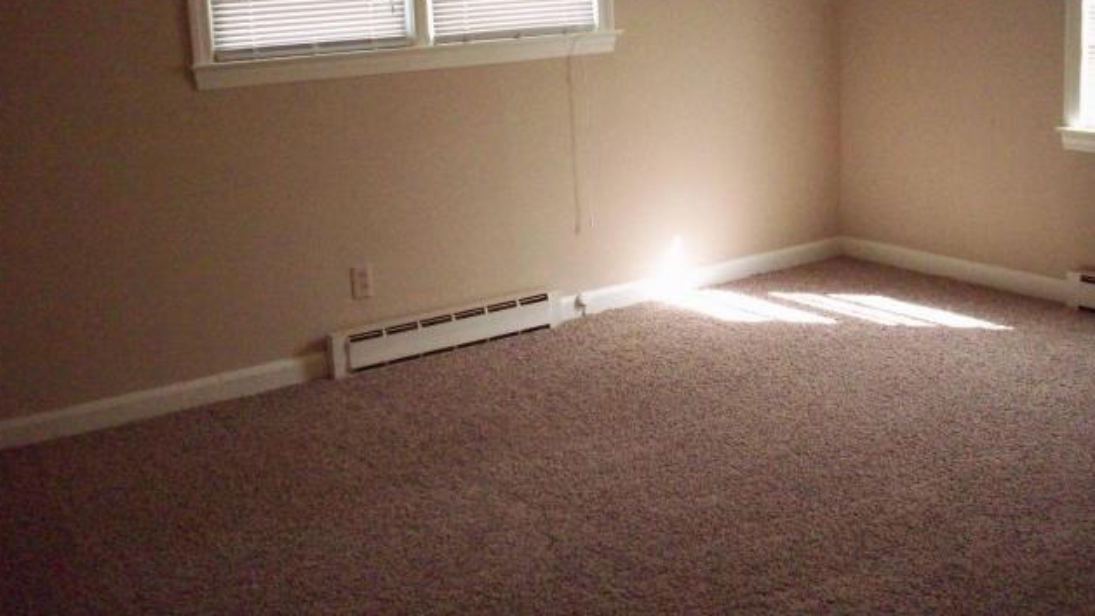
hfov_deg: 49.4
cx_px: 545
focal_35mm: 41
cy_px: 254
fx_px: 1191
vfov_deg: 29.0
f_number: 2.8
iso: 800
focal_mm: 6.2
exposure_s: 1/128
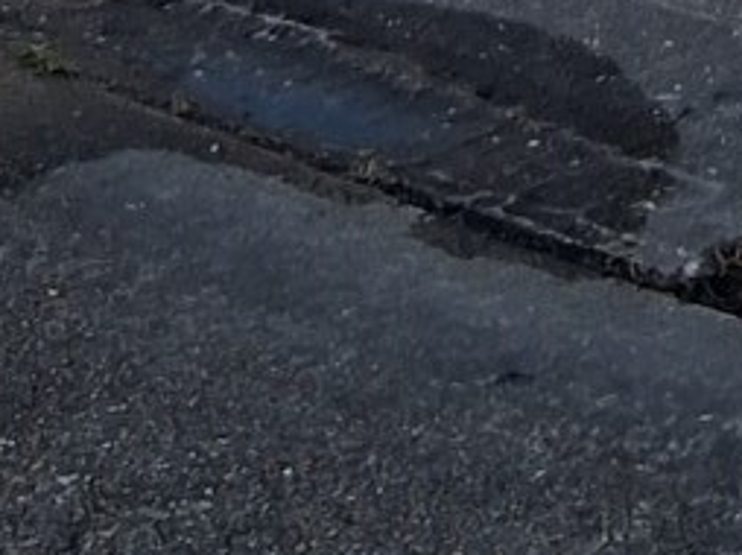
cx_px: 1204
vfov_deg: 5.7
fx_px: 4497
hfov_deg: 9.1
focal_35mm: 210
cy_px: -1881
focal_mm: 3.98
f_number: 1.8
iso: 25
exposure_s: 1/120
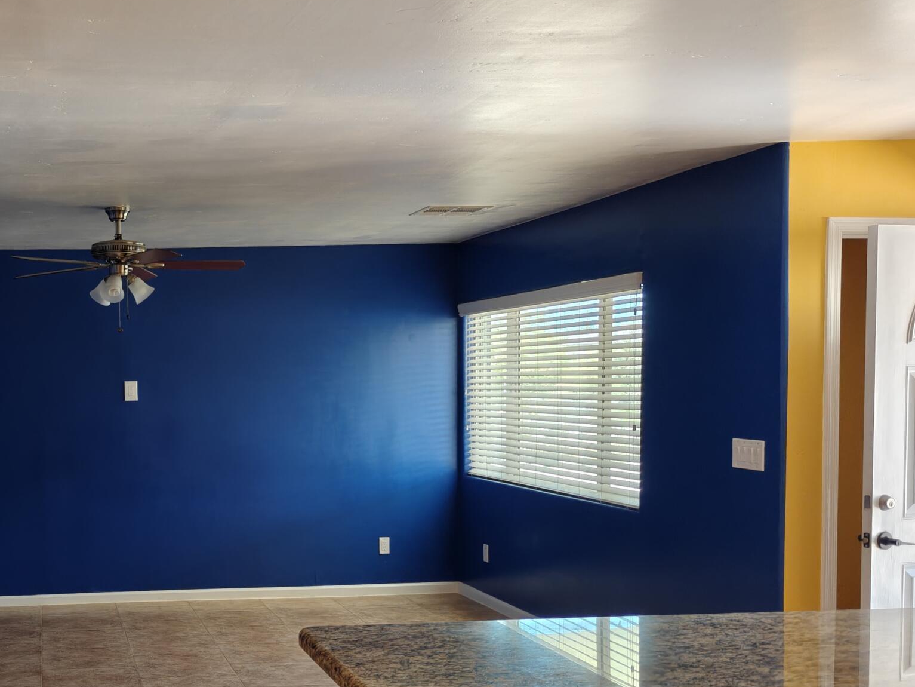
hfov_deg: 39.5
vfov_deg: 31.9
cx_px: 122
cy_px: 453
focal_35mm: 45
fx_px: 1190
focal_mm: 6.06
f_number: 1.6
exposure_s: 1/120
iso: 125
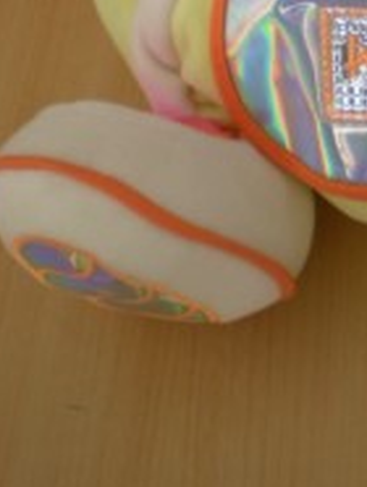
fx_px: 1495
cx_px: 482
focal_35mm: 106
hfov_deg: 13.5
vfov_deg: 17.7
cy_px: -76
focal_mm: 6.3
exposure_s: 1/61.2
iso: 64
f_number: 3.1
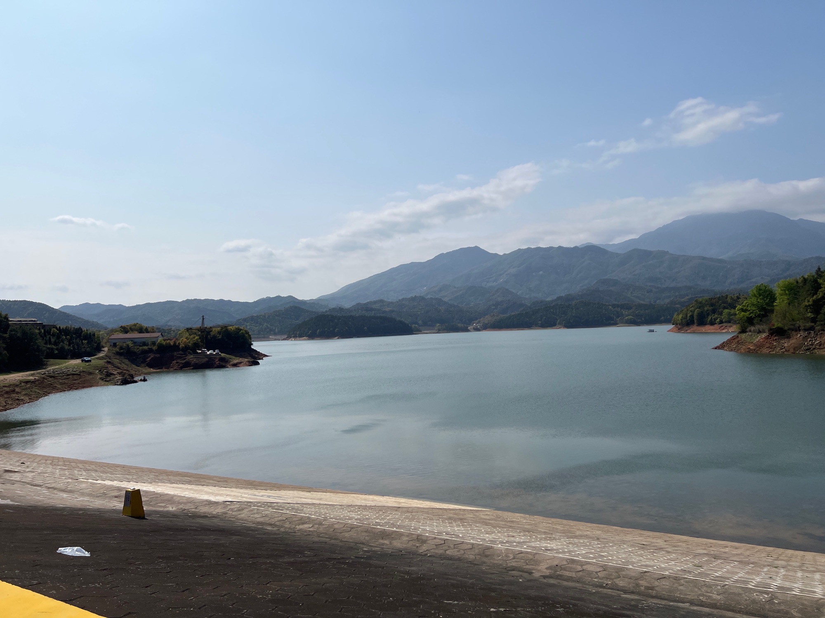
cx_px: 412
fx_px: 620
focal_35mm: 26
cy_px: 309
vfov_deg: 53.1
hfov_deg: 67.3
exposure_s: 1/12658
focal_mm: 5.7
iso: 50
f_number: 1.5
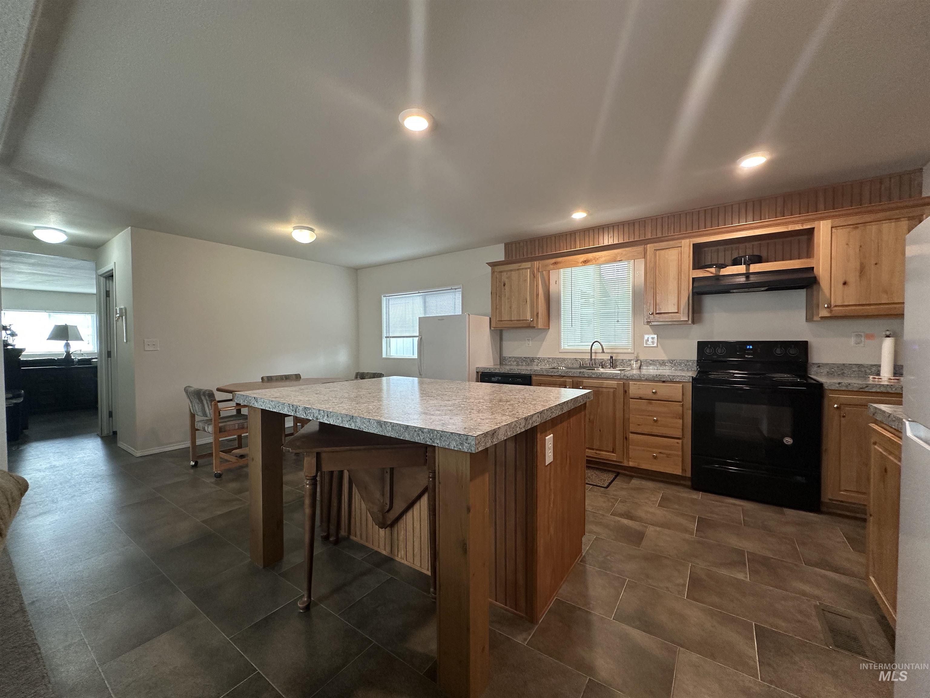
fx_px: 376
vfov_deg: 85.7
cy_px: 349
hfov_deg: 102.1
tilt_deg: -1.1
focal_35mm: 14
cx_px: 465
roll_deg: +0.1
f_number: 2.2
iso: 160
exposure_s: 1/60
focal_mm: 2.22
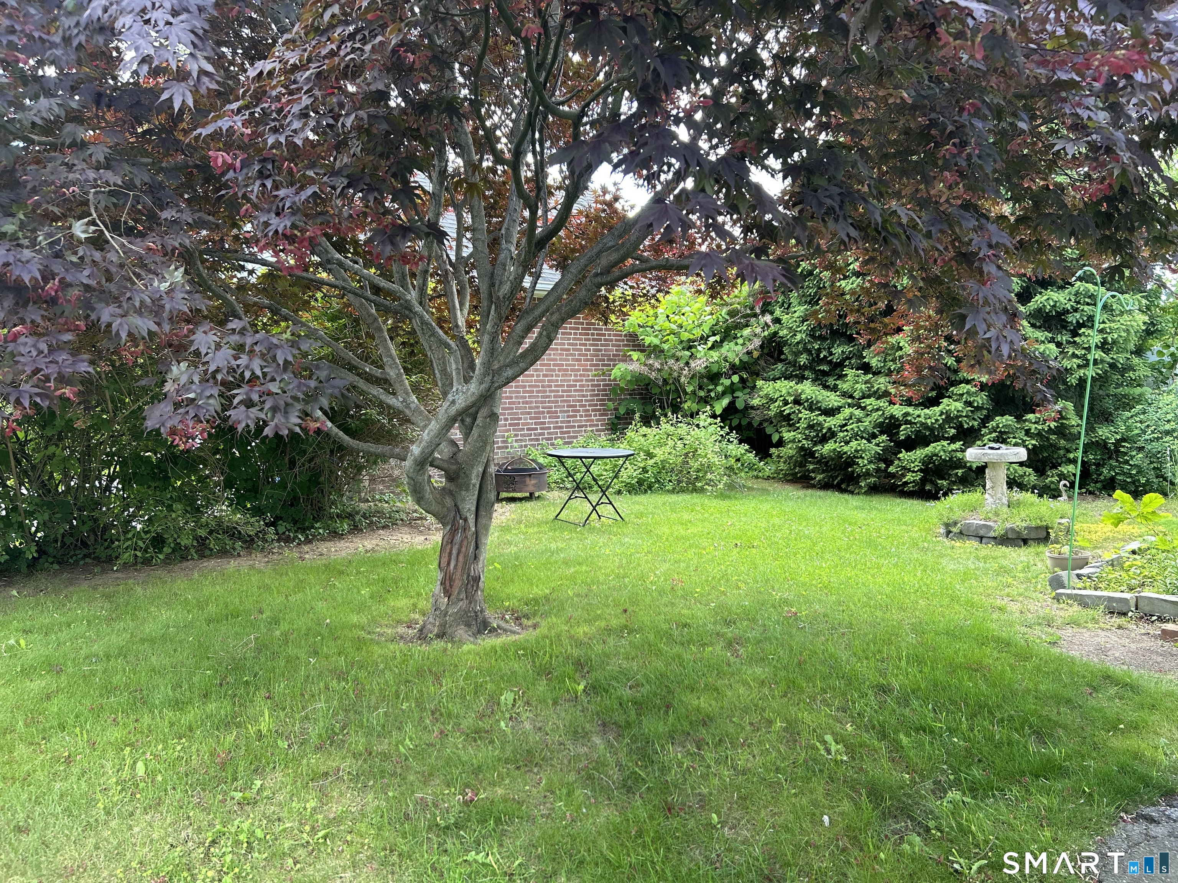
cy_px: 442
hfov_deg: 67.3
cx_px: 589
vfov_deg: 53.1
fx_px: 885
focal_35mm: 26
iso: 50
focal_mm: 5.7
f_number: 1.5
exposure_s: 1/121
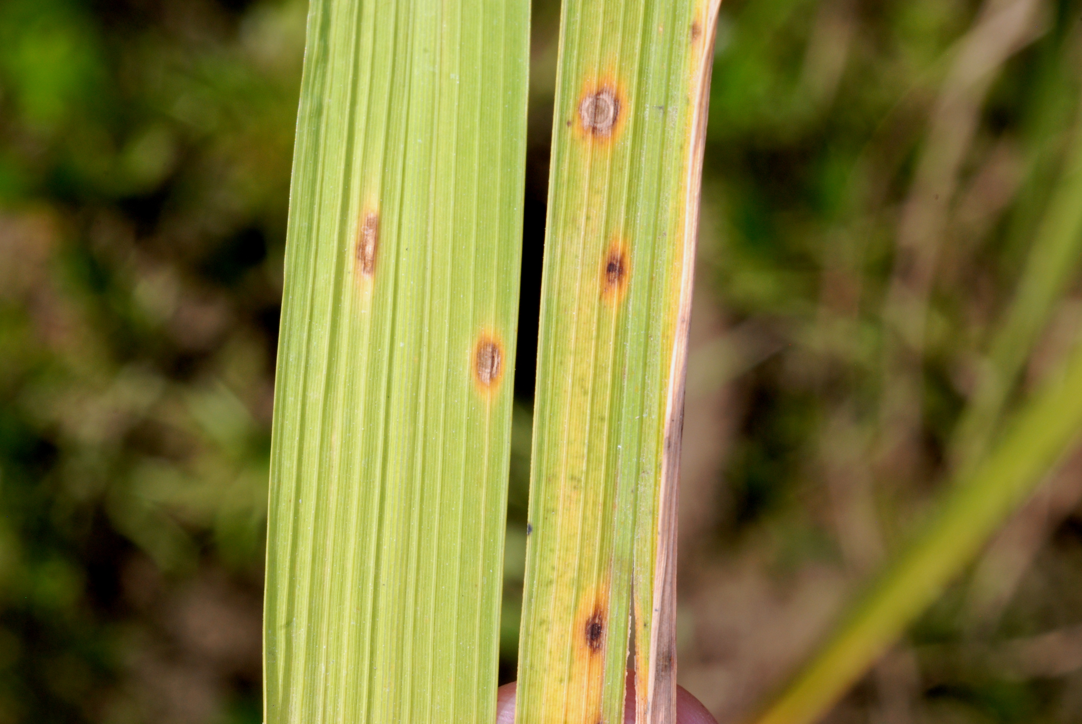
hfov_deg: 22.6
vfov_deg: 15.2
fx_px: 2708
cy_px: 362
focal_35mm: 90
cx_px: 541
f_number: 29
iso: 400
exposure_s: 1/125
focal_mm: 60
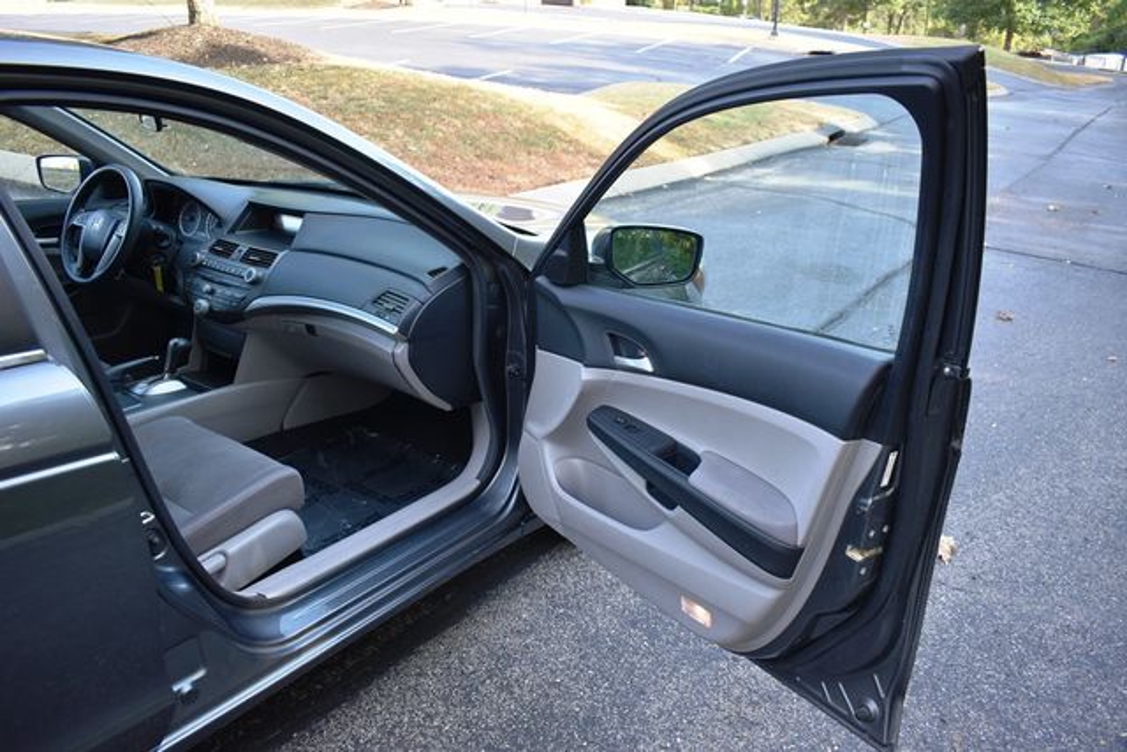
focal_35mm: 27
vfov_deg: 48.0
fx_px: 845
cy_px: 376
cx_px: 564
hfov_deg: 67.4
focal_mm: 18
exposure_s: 1/250
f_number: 4
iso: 400
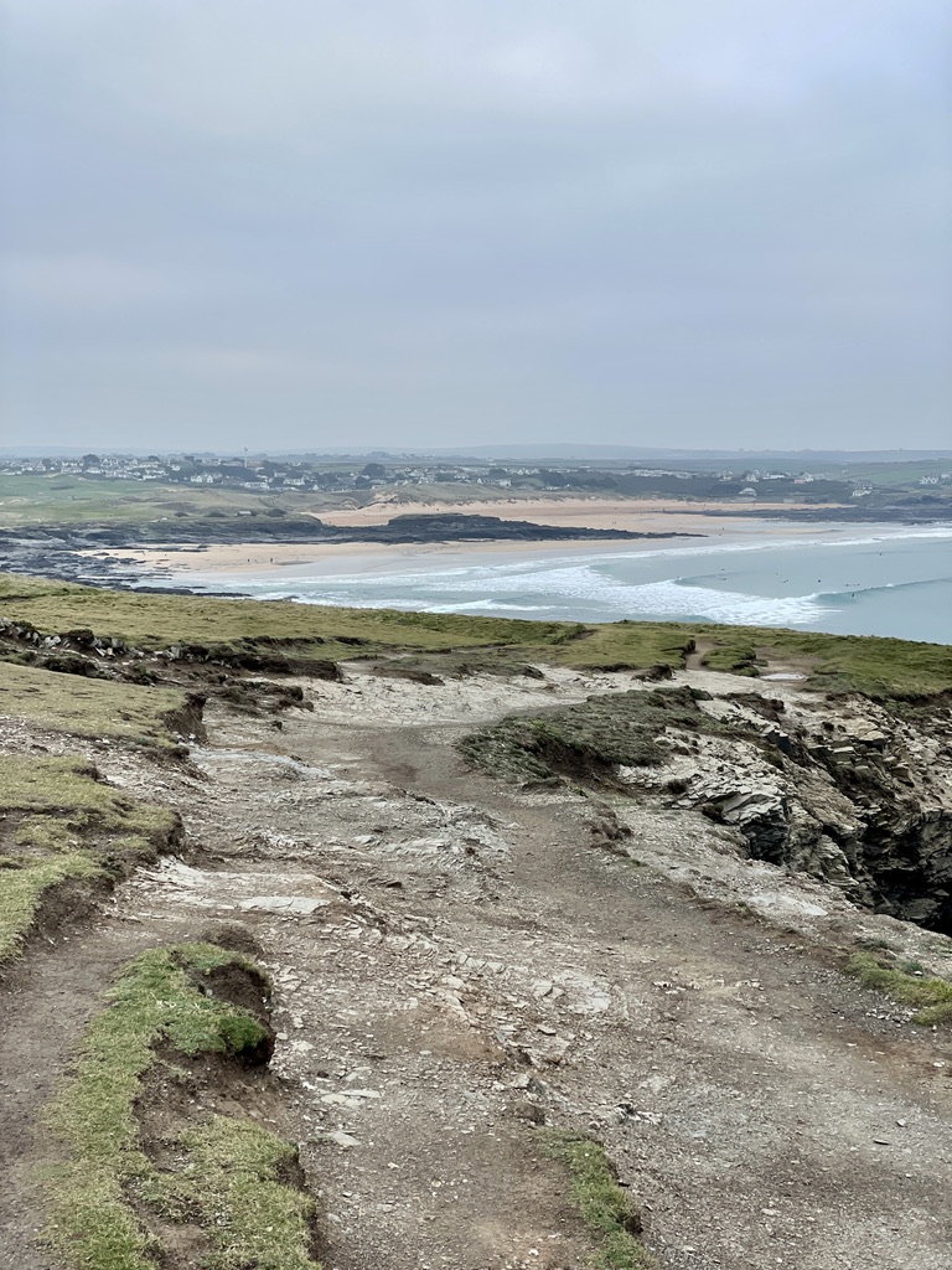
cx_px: 476
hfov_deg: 28.0
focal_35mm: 52
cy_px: 635
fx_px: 1907
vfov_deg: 36.8
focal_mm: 6
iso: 25
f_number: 2
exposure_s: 1/152
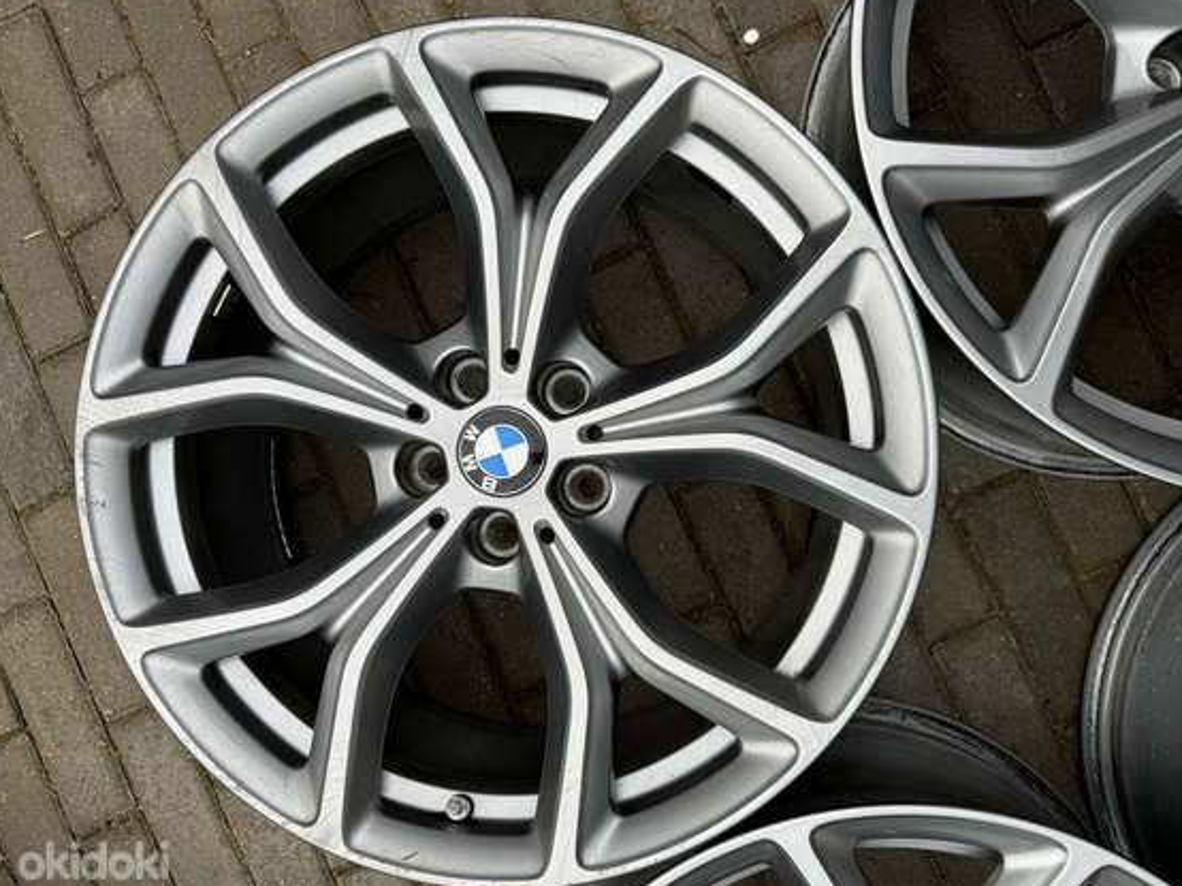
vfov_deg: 53.0
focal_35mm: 26
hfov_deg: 67.3
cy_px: 455
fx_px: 887
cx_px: 597
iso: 80
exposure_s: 1/308
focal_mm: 6.76
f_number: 1.78
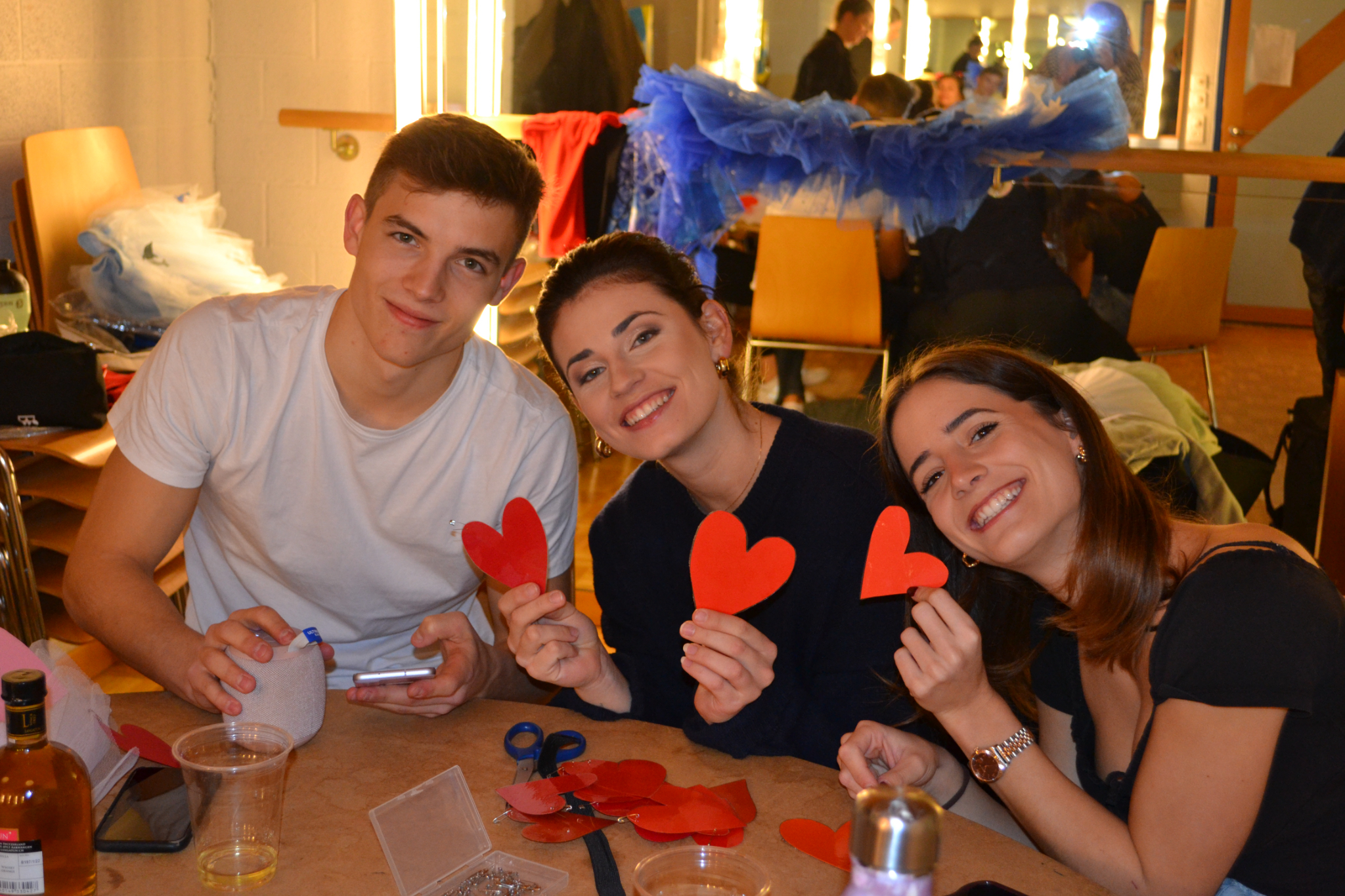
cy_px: 448
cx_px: 672
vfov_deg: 28.1
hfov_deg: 41.1
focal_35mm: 48
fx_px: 1793
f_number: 4.8
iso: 1100
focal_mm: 32
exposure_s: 1/60
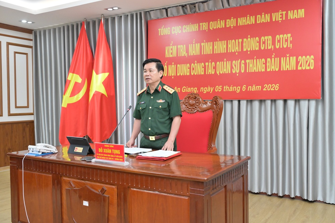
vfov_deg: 37.9
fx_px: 326
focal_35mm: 35
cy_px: 112
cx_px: 168
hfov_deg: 54.4
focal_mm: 35
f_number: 6.3
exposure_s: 1/304
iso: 5000
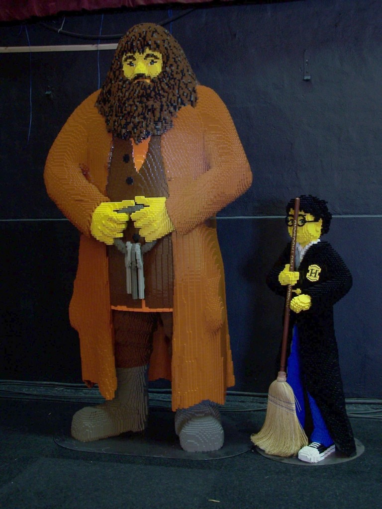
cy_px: 254
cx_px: 191
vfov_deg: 37.5
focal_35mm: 51
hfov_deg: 28.6
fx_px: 750
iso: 80
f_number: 3
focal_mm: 8.5
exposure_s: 1/2
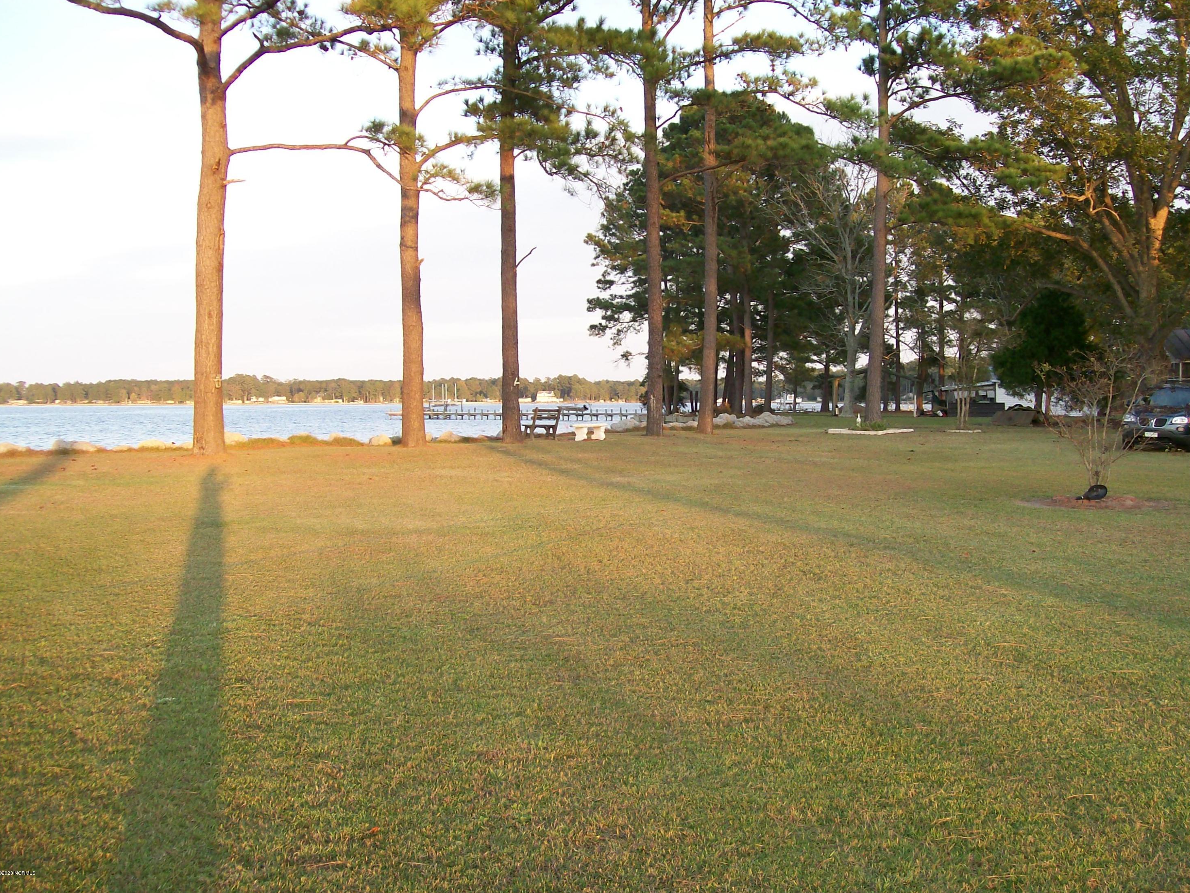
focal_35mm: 37
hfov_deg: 50.1
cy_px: 443
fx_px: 1272
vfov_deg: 38.7
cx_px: 607
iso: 80
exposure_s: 1/119
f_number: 2.7
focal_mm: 6
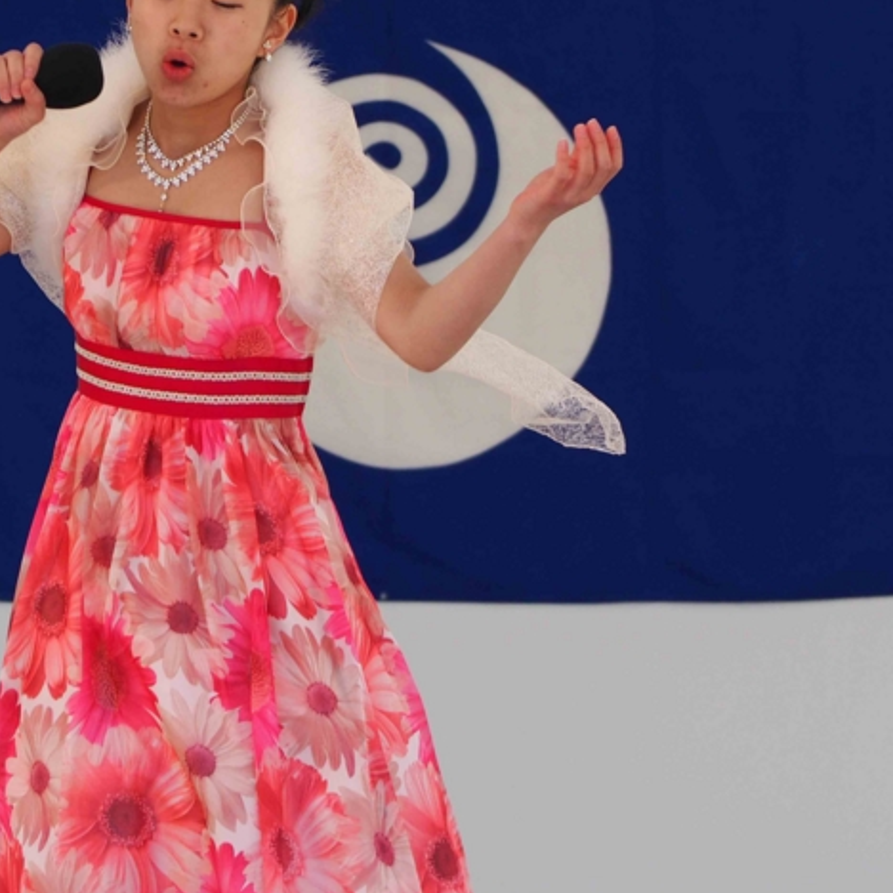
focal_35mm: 399
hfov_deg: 4.4
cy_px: 353
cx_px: 252
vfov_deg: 4.4
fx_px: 11645
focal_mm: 132
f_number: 6.3
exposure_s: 1/400
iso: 200
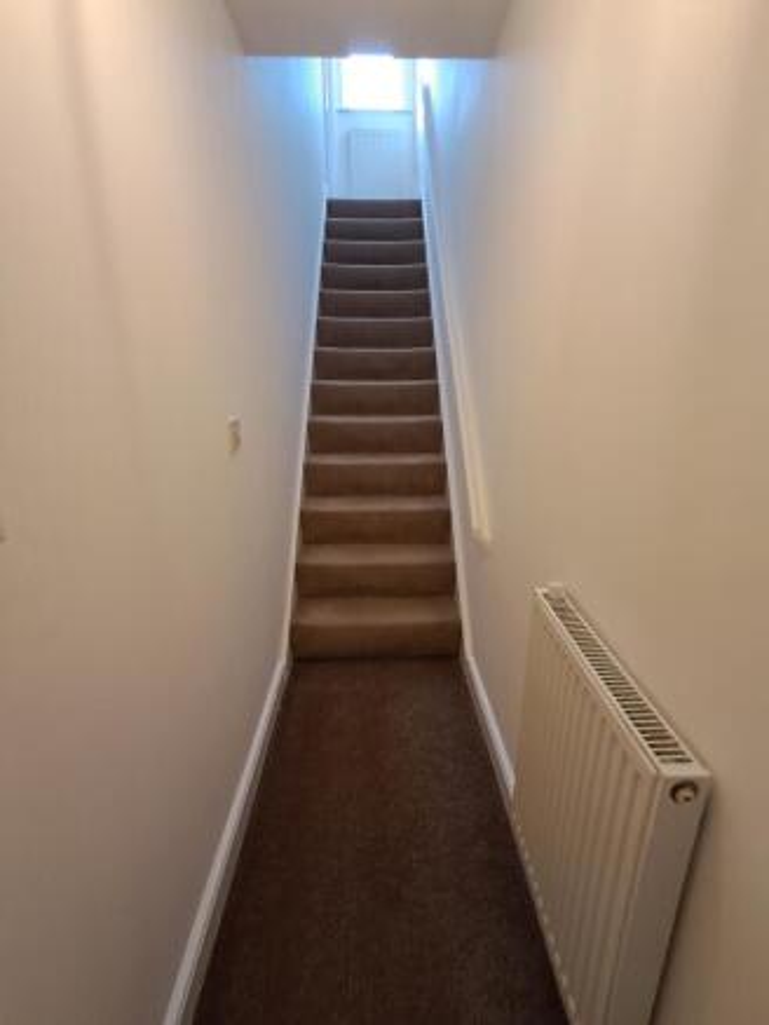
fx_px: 474
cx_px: 384
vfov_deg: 94.5
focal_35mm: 16
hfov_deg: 78.1
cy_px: 512
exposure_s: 1/50
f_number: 2.2
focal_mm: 1.64
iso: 160
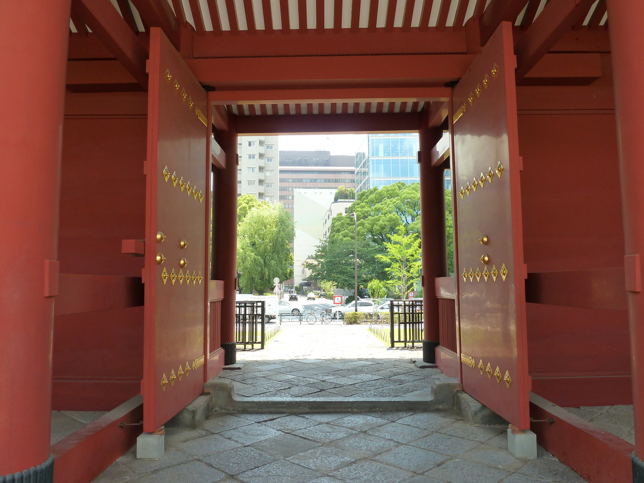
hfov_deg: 69.4
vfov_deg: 54.9
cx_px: 322
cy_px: 242
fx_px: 465
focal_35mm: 25
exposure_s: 1/100
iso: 125
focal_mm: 4.1
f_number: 4
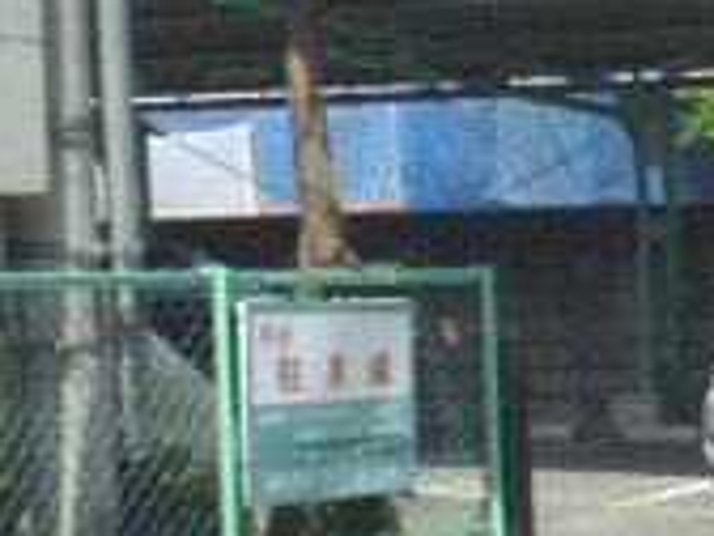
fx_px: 2743
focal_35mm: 133
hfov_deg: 13.2
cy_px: 472
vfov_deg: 11.1
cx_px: 1347
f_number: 5.6
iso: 400
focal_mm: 6.3
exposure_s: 1/1600
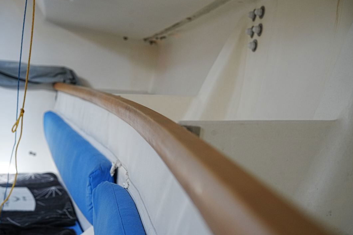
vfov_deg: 26.5
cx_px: 174
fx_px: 500
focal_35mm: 51
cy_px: 116
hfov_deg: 38.9
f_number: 5
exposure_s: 1/200
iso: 1250
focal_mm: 50
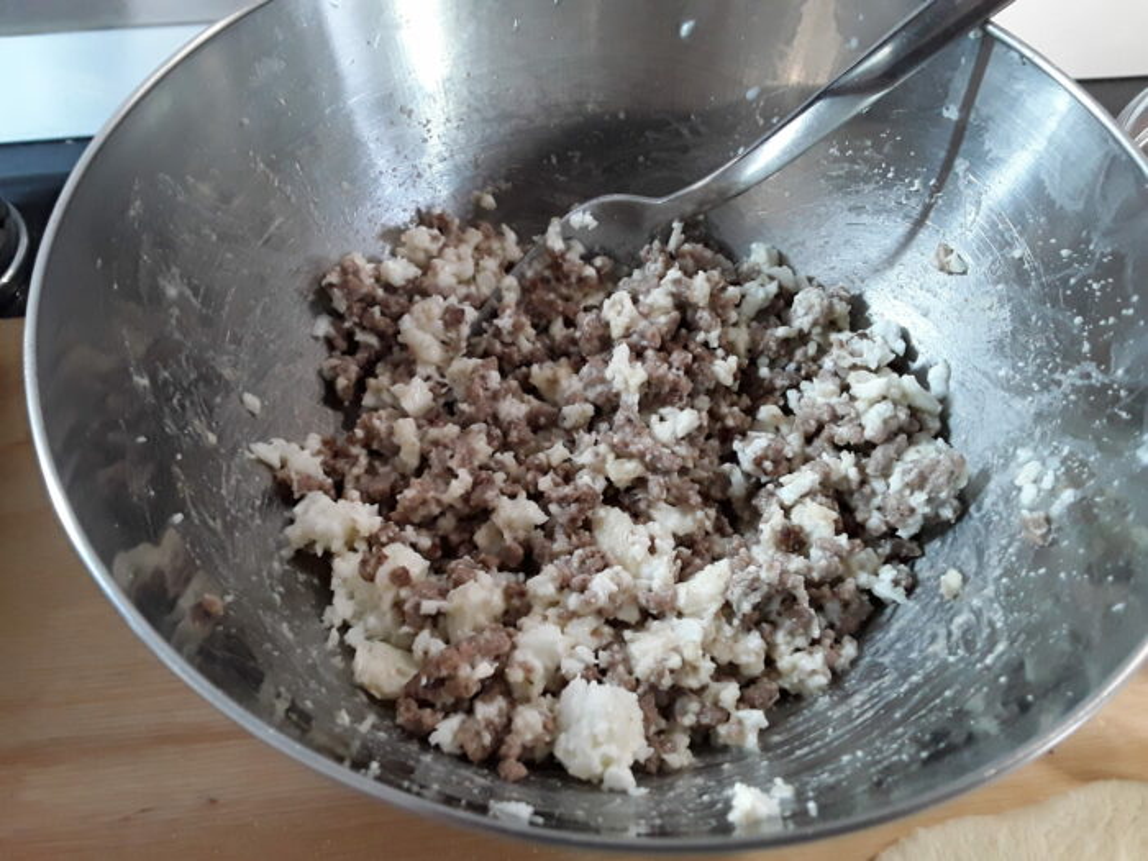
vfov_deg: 51.4
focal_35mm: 27
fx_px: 895
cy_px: 430
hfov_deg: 65.3
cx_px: 574
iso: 125
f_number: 1.9
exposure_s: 1/33
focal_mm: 2.91
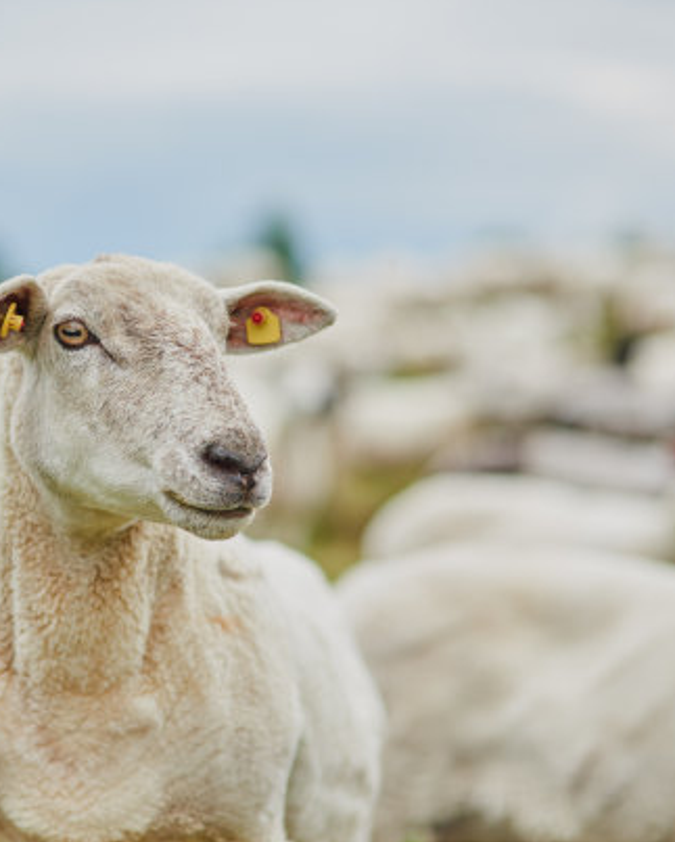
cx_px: 92
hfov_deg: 12.7
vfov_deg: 15.9
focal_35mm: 121
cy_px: 418
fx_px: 3018
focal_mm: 85
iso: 200
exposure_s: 1/1600
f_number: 2
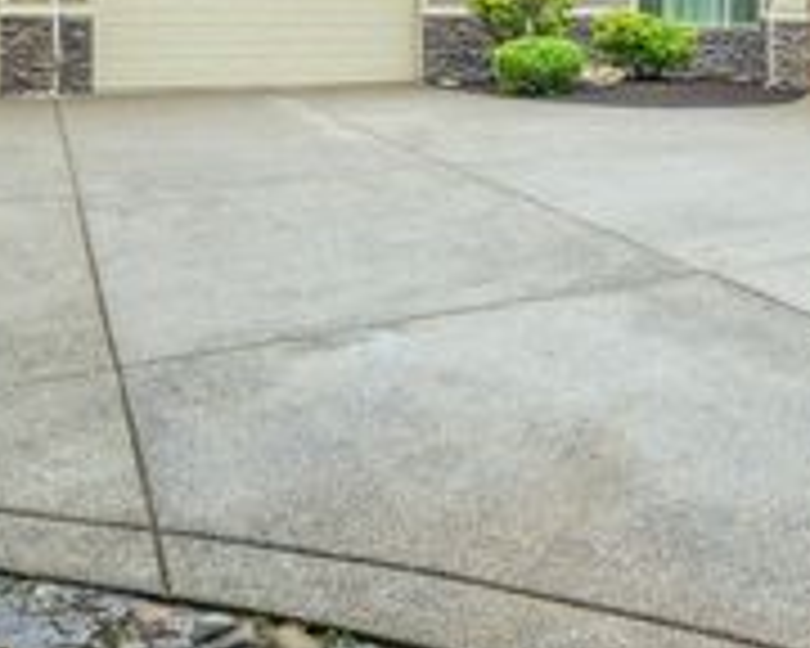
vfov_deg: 34.4
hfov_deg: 44.8
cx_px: 634
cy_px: -16
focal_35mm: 39
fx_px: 935
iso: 250
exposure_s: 1/30
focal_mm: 15
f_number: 8
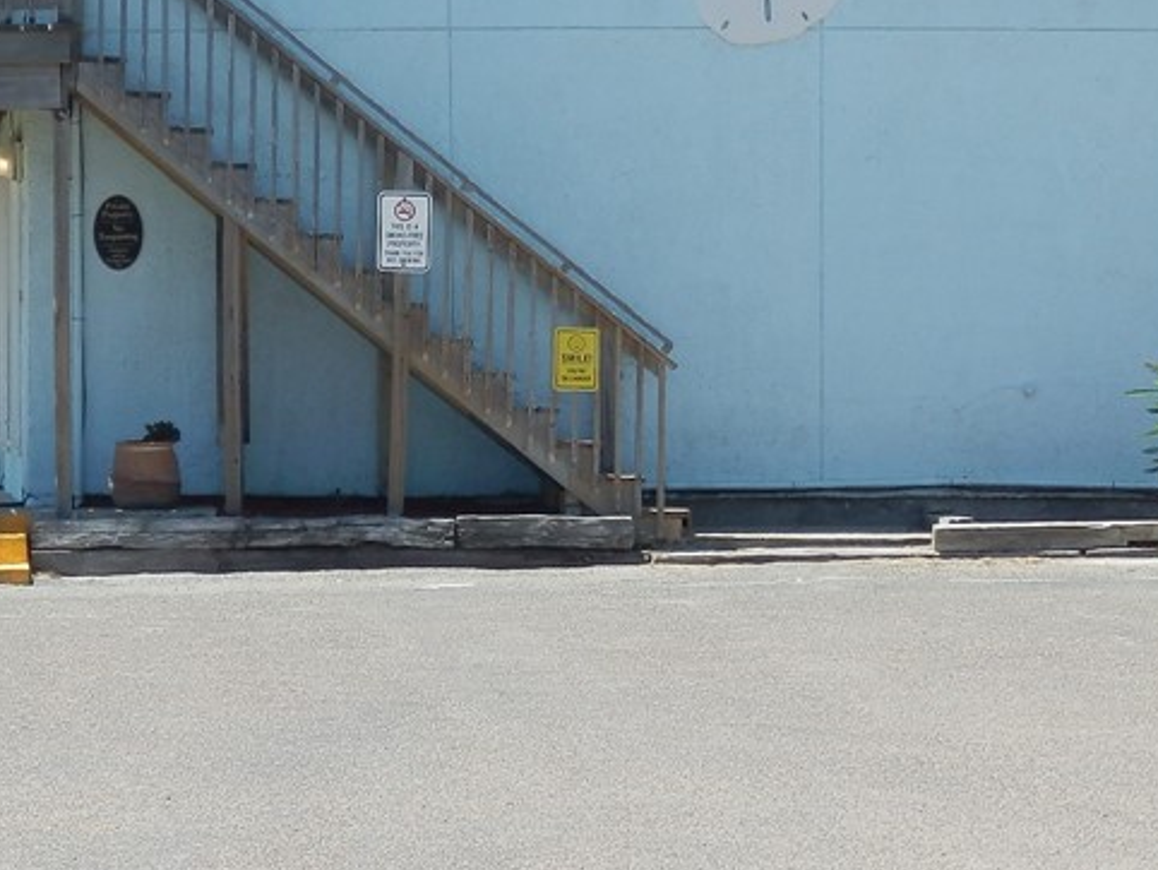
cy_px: 178
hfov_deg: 9.6
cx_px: 692
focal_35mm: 206
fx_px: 6895
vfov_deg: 7.2
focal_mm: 17.3
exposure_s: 1/320
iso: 80
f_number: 4.9
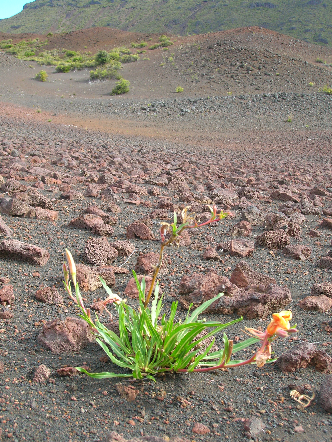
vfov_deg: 41.2
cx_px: 166
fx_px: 588
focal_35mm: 46
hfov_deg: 31.5
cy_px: 221
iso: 50
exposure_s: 1/70
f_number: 5.4
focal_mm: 7.7
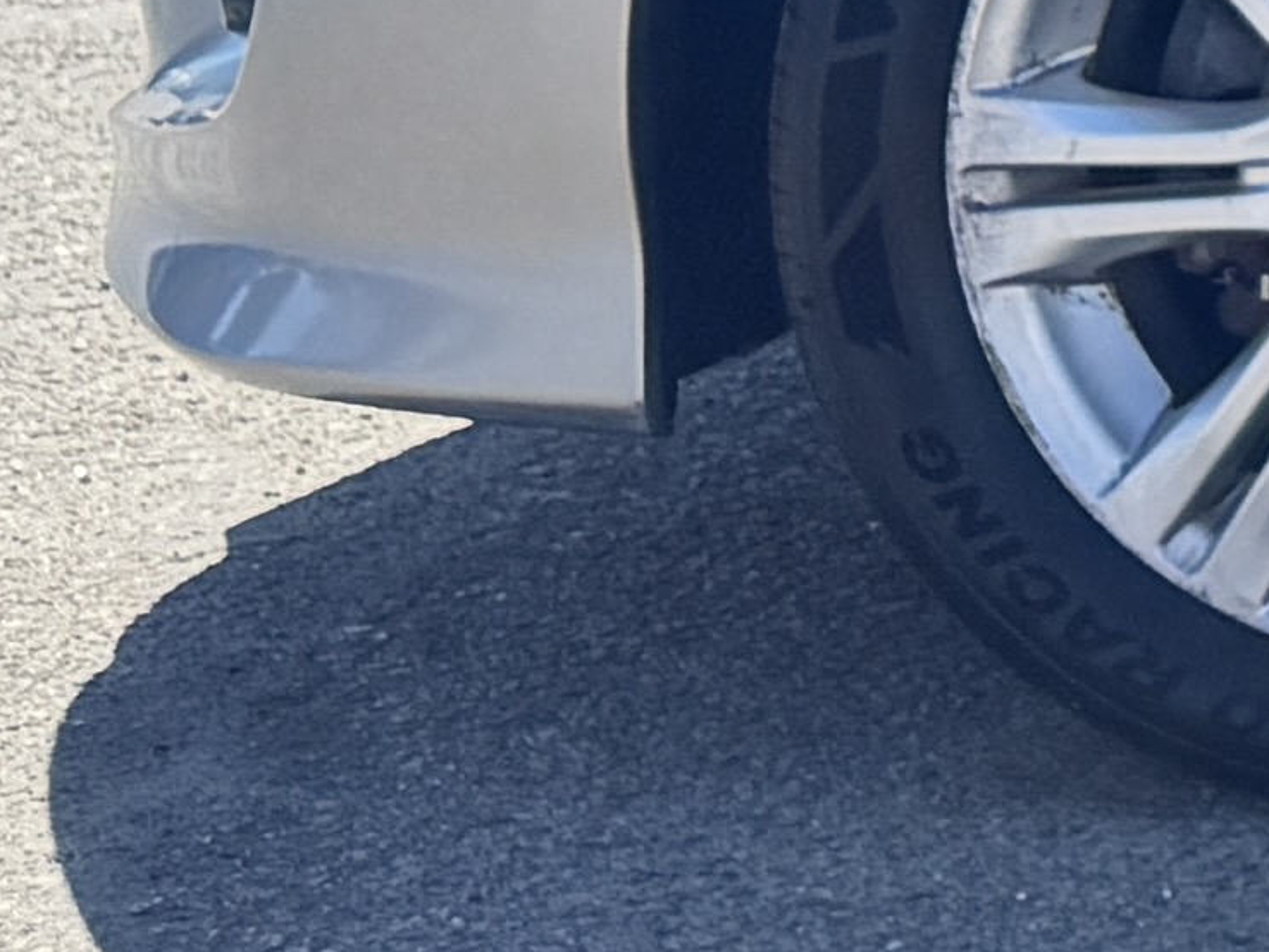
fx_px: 6820
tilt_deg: -4.4
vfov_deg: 7.5
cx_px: 4294
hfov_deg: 8.3
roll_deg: -1.2
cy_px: -1181
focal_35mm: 186
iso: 80
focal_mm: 6.76
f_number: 1.78
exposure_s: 1/1215
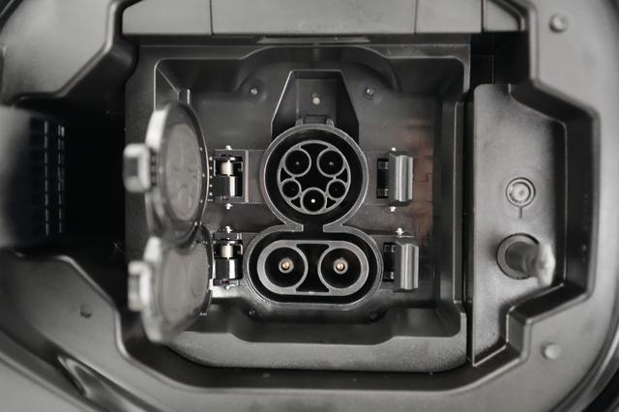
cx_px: 310
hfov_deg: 65.5
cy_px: 206
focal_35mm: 28
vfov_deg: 46.4
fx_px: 481
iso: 12800
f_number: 2.8
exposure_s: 1/40
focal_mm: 28
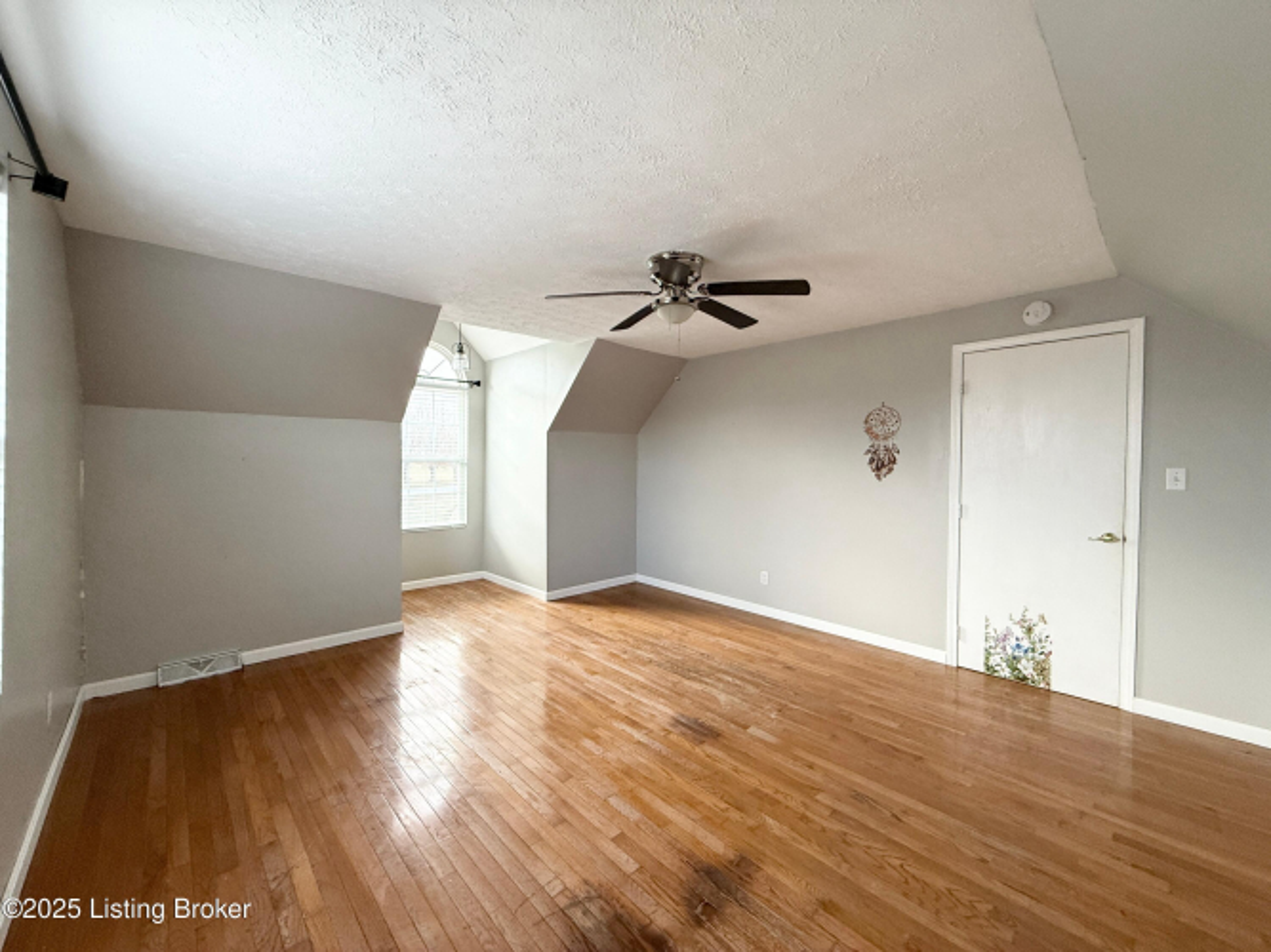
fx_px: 514
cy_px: 476
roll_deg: -0.5
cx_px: 636
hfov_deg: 102.1
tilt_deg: -1.5
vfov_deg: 85.7
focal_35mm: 14
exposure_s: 1/99
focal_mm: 2.22
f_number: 2.2
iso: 250
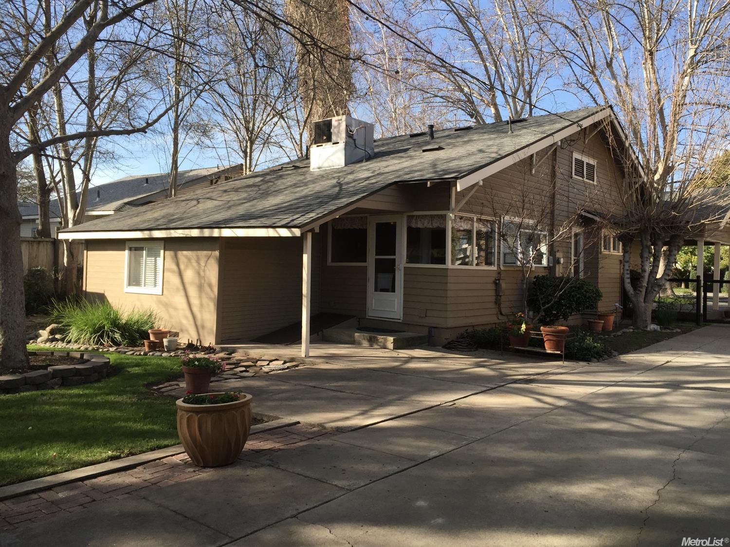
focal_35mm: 29
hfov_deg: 61.7
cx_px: 365
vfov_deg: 48.2
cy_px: 274
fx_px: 611
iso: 32
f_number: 2.2
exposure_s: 1/879
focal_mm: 4.15
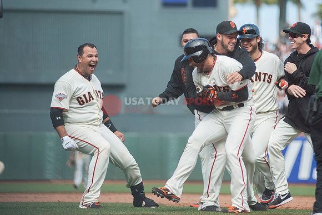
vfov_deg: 6.9
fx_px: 1789
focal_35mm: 200
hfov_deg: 10.3
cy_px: 108
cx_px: 161
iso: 320
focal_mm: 200
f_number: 2.8
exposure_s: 1/2500
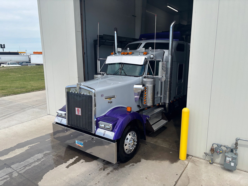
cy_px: 93
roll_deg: -0.5
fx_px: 186
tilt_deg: -11.7
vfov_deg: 53.1
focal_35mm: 26
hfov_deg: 67.3
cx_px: 124
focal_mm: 5.96
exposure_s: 1/2242
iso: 50
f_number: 1.6
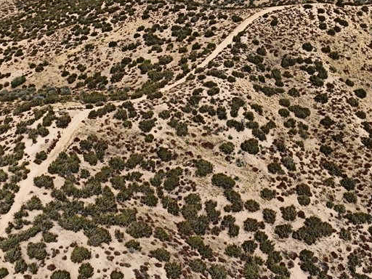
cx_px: 218
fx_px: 516
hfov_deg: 39.5
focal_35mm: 48
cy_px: 47
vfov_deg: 29.4
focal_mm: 12.29
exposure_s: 1/3200
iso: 130
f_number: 2.8
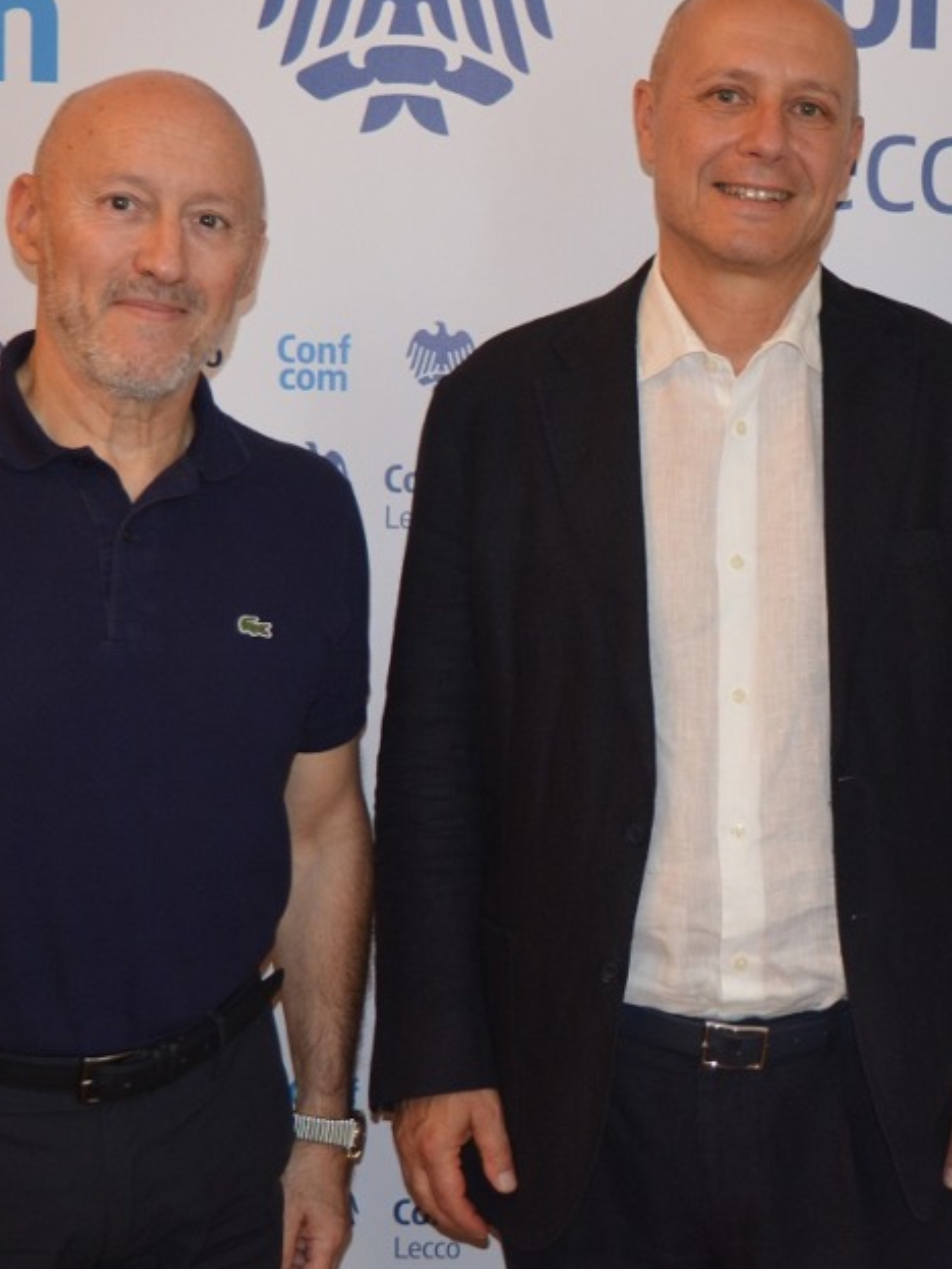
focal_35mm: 68
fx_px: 2493
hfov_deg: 21.2
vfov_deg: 28.6
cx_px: 840
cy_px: 595
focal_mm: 23
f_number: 3.8
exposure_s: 1/60
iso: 900
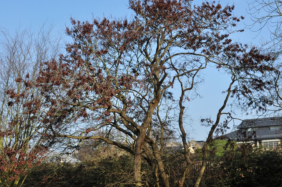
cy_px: 102
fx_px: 454
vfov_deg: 23.3
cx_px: 186
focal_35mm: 58
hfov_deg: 34.2
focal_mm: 26
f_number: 8
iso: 200
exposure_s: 1/500
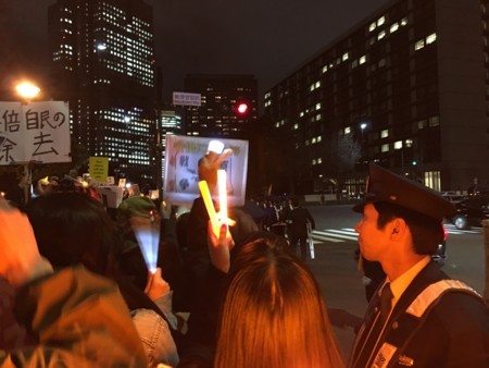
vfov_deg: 48.3
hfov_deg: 61.6
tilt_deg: +3.3
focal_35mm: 29
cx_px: 244
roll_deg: +1.3
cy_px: 184
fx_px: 410
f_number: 2.2
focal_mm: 4.15
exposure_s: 1/15
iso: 250
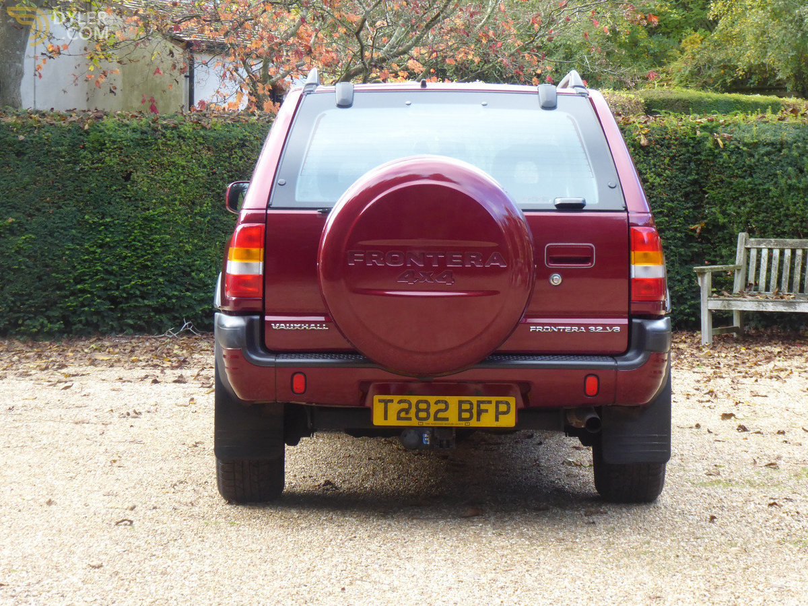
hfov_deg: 20.0
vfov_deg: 15.1
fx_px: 2287
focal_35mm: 98
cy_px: 303
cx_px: 404
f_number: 5
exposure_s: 1/60
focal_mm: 17.5
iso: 320
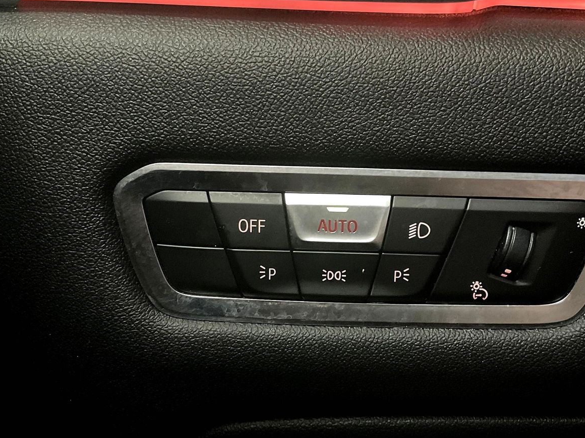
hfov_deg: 46.7
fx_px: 676
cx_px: 318
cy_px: 231
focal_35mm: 40
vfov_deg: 36.0
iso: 500
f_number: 1.8
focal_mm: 3
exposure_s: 1/20
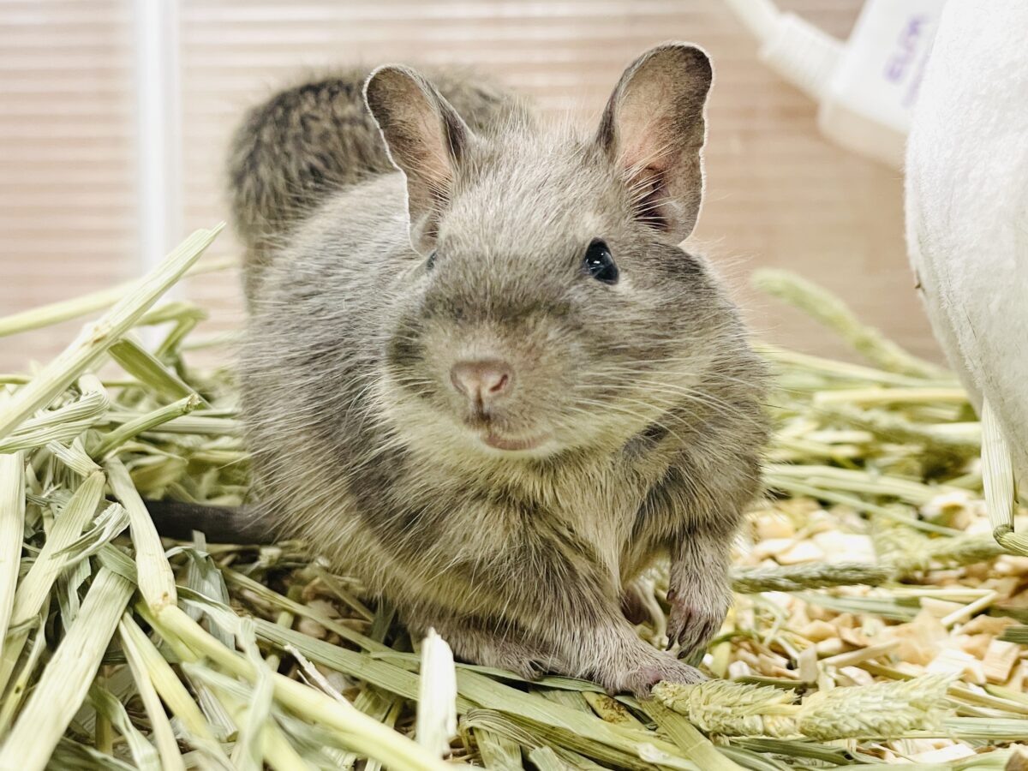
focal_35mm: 52
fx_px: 1544
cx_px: 514
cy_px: 386
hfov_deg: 36.8
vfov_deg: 28.0
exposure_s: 1/100
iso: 125
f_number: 2
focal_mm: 6
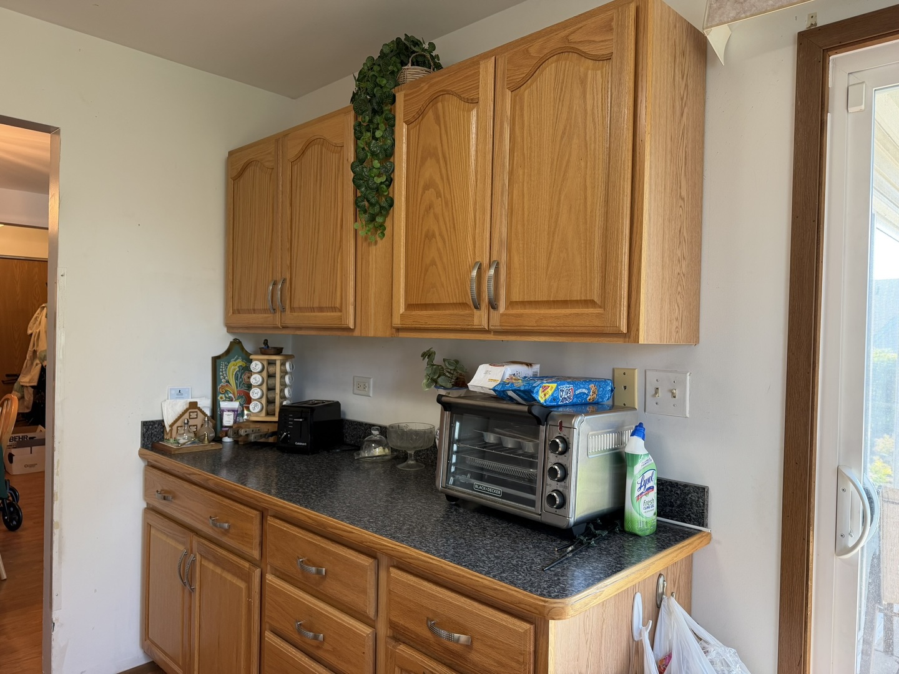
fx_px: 623
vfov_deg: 56.8
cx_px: 450
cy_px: 337
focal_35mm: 24
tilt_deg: +0.3
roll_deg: -1.6
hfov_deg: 71.6
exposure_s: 1/60
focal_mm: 6.76
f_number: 1.78
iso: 125
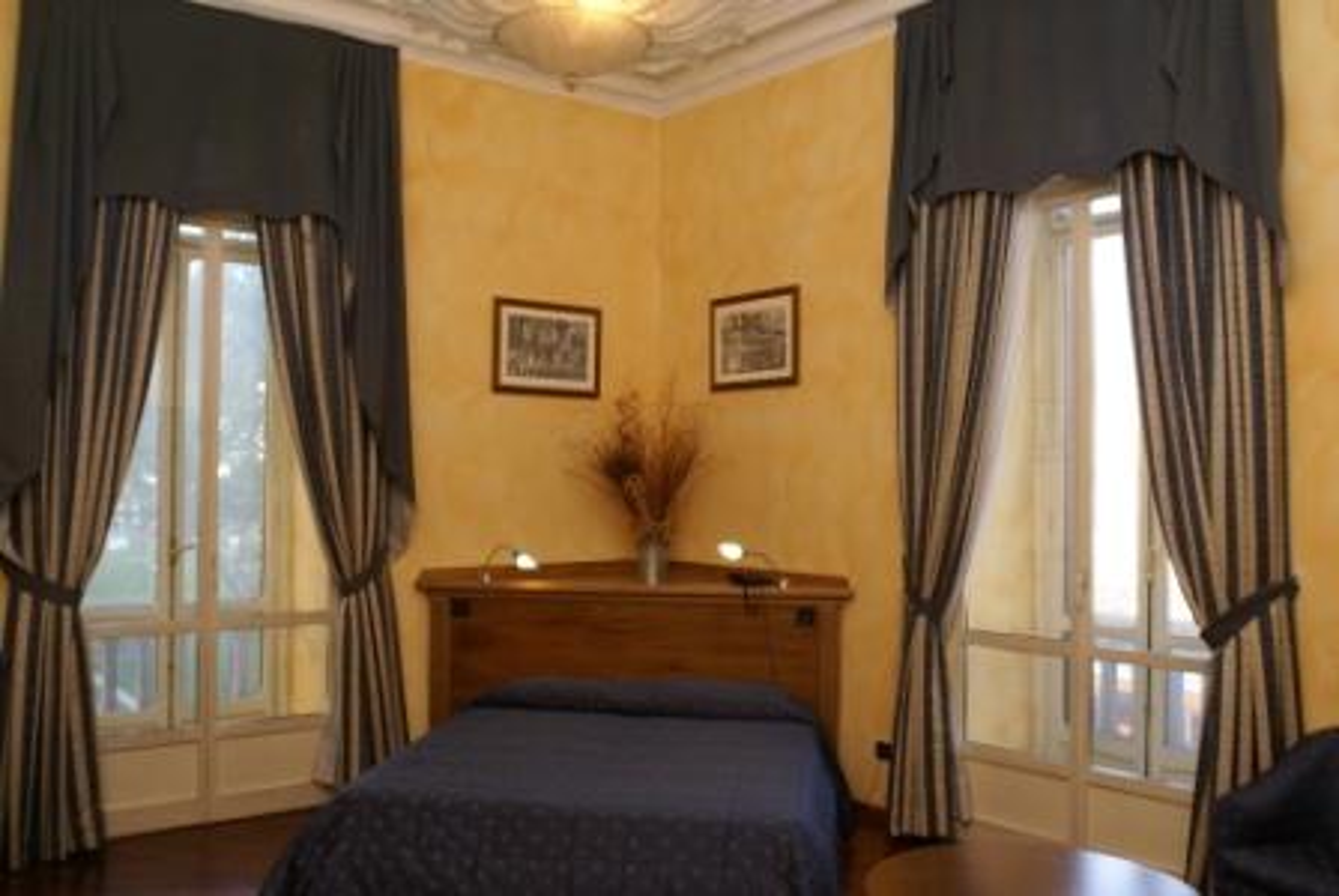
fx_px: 1117
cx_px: 670
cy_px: 448
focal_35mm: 30
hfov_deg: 61.9
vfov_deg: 43.7
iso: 400
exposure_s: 1/60
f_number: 5.6
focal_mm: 20
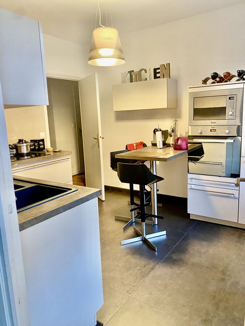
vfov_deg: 67.3
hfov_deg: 53.1
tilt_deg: -9.3
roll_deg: +1.7
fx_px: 245
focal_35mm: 26
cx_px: 122
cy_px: 163
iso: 500
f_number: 1.8
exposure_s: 1/50
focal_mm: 4.25
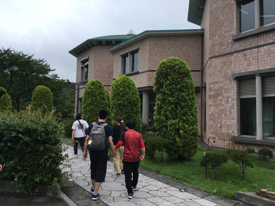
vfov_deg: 48.2
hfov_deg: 61.7
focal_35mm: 29
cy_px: 103
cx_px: 138
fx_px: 230
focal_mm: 4.15
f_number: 2.2
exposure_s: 1/1570
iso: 25
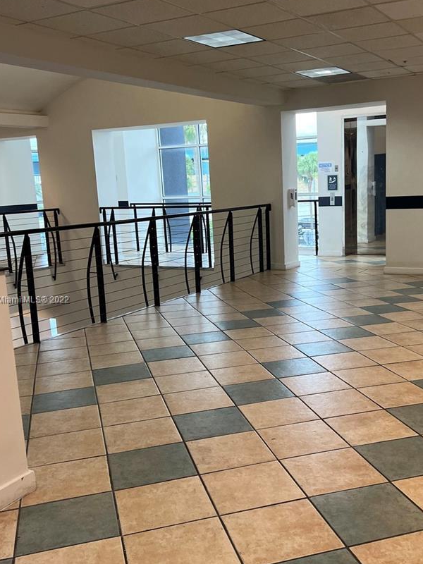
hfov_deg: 36.7
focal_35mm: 39
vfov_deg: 47.8
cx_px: 257
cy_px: 300
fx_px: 635
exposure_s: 1/60
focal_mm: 5.7
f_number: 1.5
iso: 64
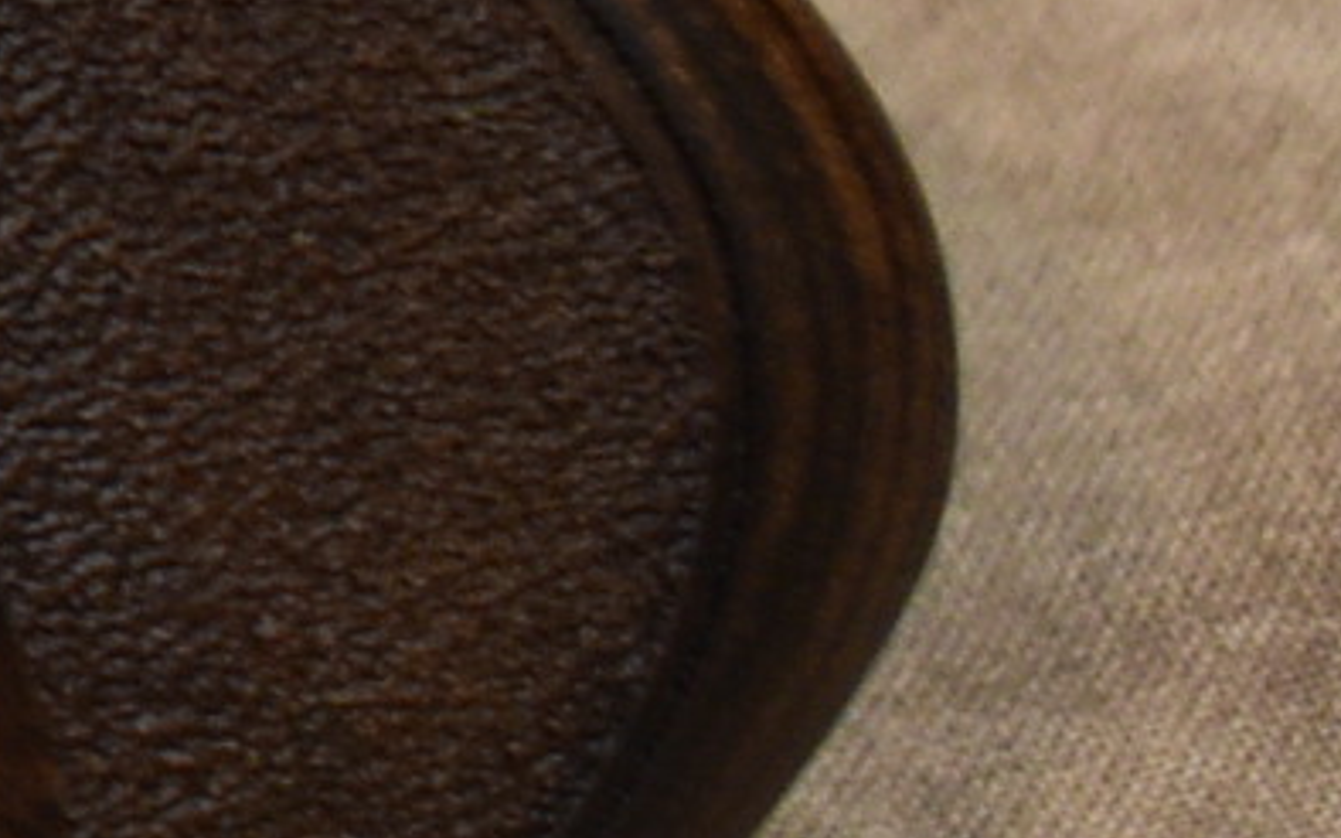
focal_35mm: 279
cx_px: -3291
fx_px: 10194
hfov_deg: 6.5
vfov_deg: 4.6
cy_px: -770
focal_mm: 24
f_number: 5
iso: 800
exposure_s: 1/60
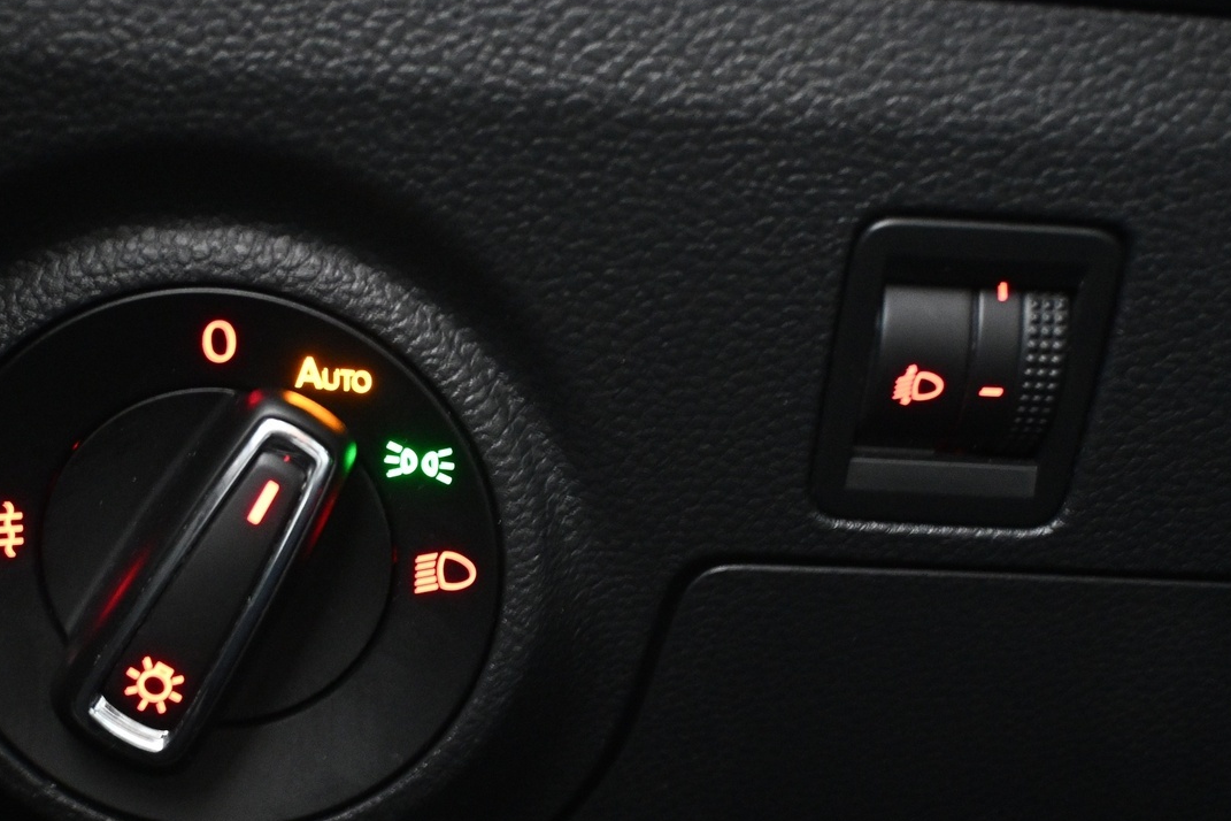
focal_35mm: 62
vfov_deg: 21.7
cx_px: 463
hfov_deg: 32.1
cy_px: 571
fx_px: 2133
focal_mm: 27.5
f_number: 4.5
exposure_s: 1/5
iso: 4000
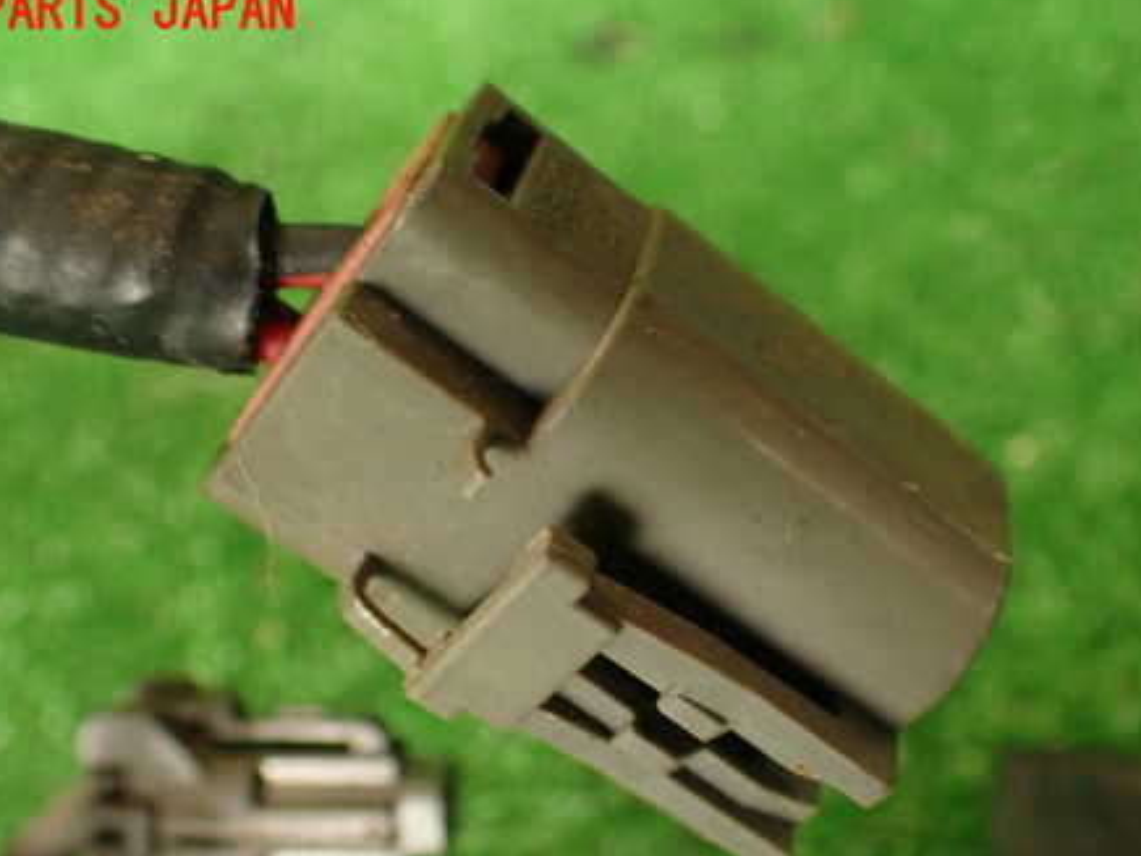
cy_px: 568
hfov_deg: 42.9
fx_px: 1450
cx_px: 605
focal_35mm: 44
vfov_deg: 32.6
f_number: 2.4
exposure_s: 1/40
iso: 200
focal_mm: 5.79
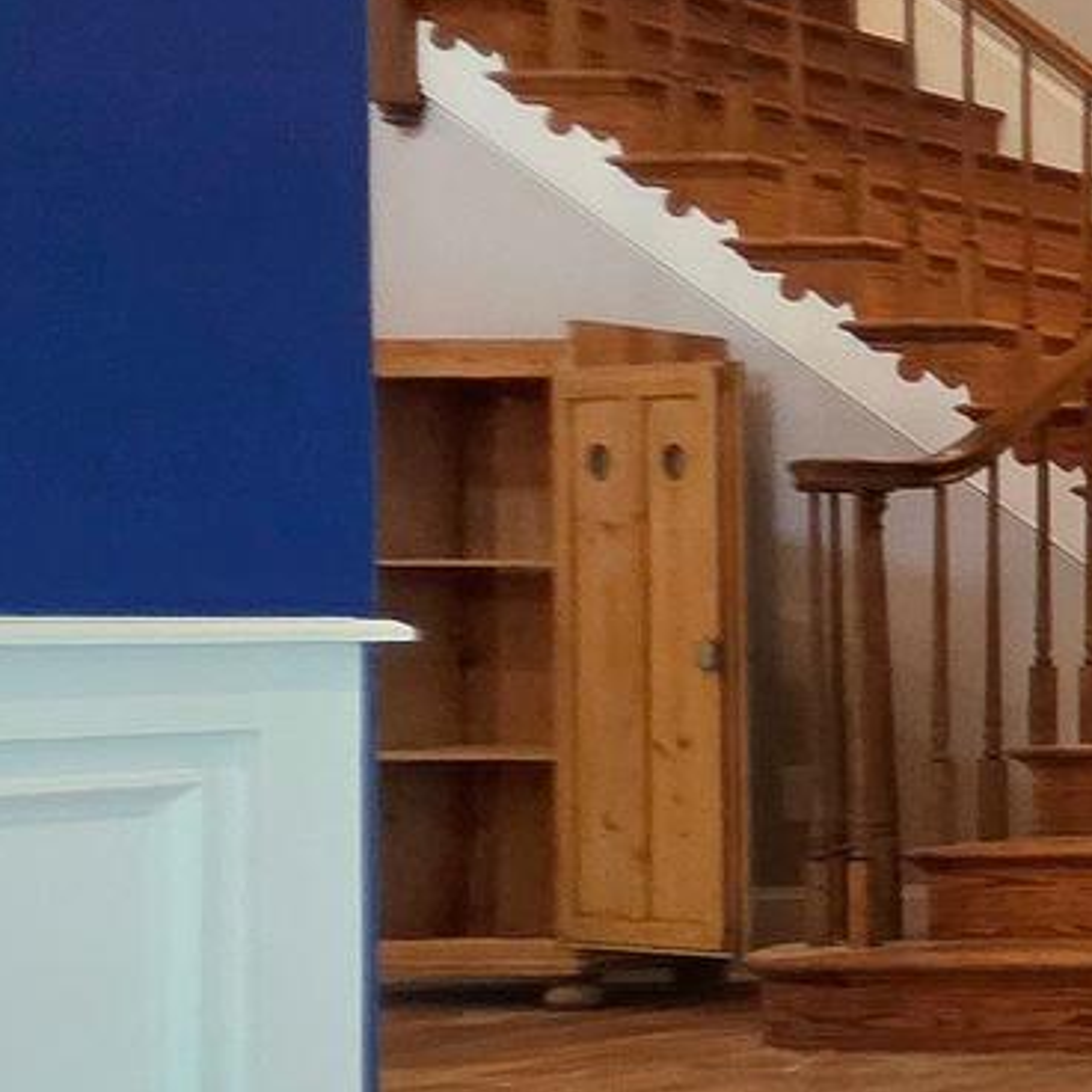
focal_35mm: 64
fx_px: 2284
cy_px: 644
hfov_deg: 12.7
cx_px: 3027
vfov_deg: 26.8
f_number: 1.9
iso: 200
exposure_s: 1/60.2
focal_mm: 2.2
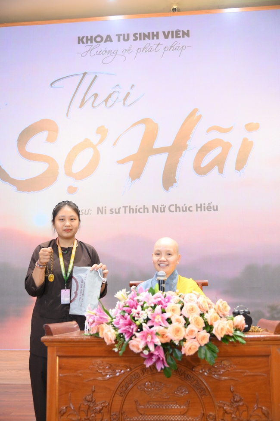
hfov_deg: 33.4
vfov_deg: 48.5
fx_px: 467
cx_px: 140
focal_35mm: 40
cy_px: 210
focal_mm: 40
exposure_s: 1/100
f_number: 4
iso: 4000
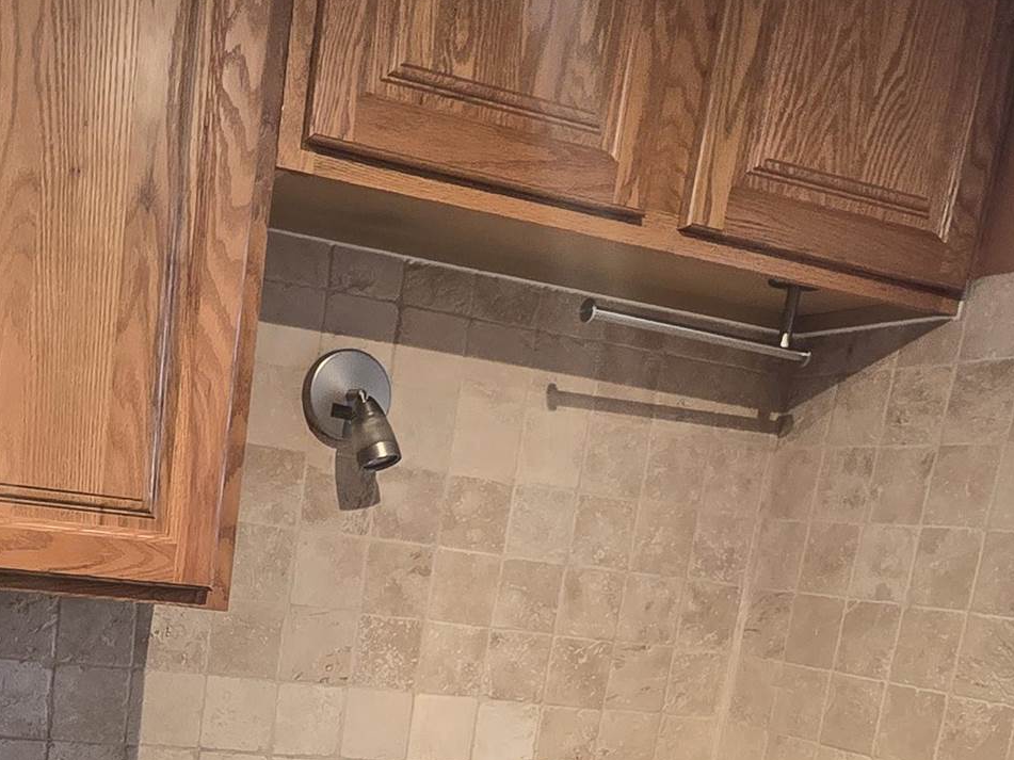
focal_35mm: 42
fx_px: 1230
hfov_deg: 43.3
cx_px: 250
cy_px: 808
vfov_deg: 31.1
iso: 200
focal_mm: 2.2
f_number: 2.2
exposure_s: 1/60
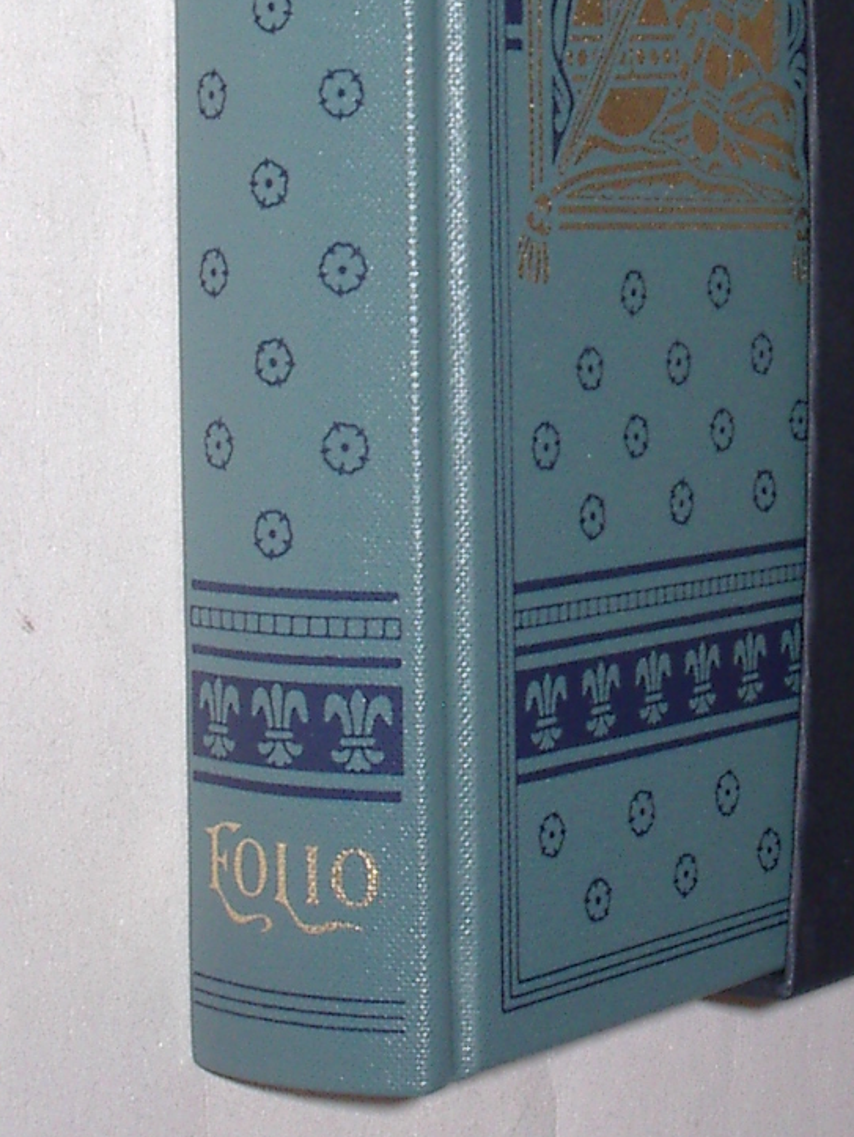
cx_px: 756
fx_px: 3779
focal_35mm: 115
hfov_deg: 12.8
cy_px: 3
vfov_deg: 16.7
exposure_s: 1/60
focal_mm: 7.8
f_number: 5.5
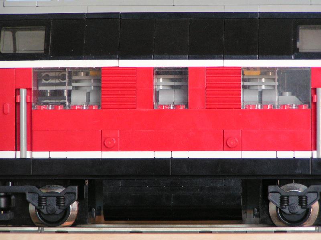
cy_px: 120
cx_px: 160
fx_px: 2188
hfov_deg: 8.4
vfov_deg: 6.3
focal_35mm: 236
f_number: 3.5
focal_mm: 36.1
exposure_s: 1/30
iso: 200
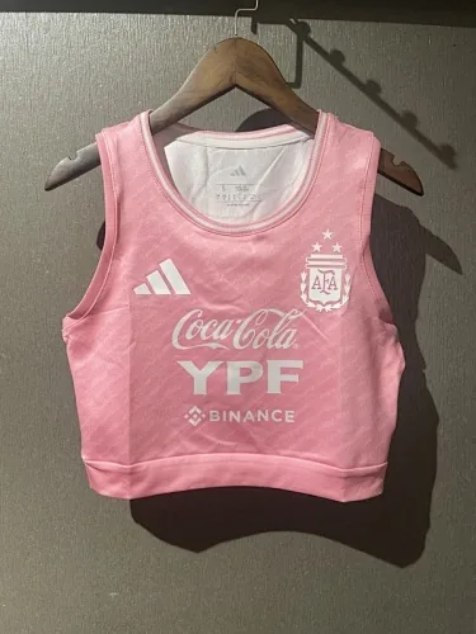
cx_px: 238
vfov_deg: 67.3
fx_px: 477
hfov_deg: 53.1
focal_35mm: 26
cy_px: 317
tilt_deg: -4.1
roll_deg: +1.5
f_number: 1.6
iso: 200
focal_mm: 4.2
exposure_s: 1/50
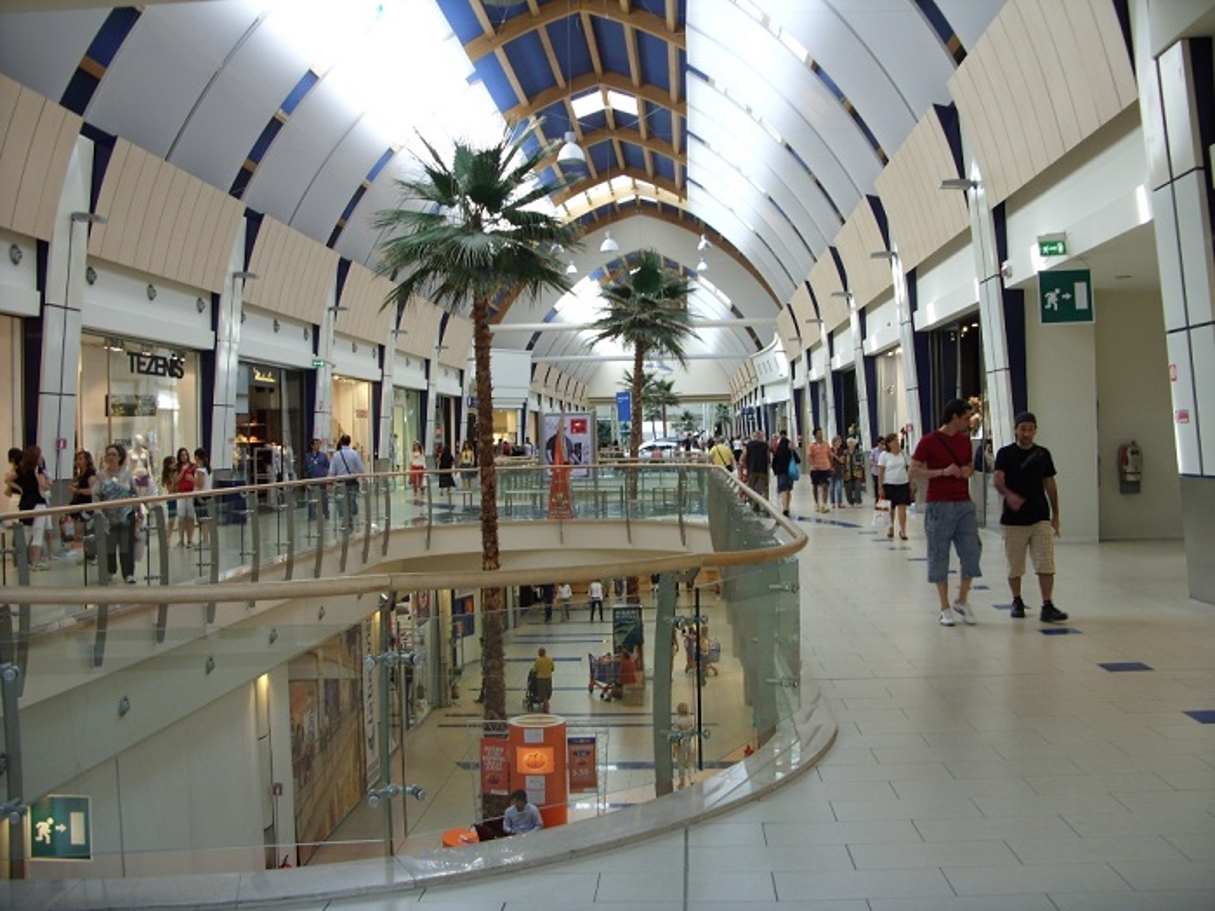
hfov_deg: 49.0
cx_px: 608
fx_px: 1334
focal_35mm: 38
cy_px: 456
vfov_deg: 37.7
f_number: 2.8
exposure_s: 1/54
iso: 50
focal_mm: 6.3
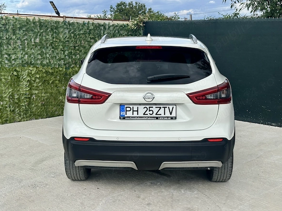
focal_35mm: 49
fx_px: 399
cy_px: 106
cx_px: 142
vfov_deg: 29.7
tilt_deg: -9.0
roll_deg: -0.3
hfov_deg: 38.9
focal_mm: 6.86
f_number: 1.78
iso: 64
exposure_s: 1/2667
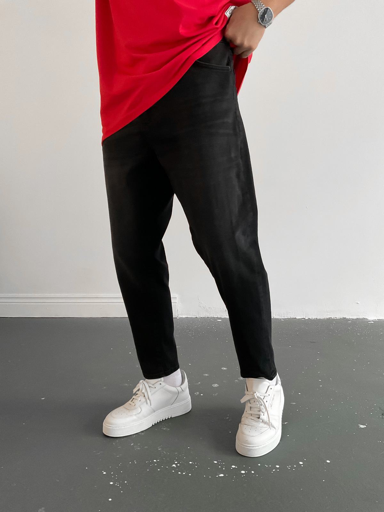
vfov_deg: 61.7
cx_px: 192
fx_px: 429
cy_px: 256
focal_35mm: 29
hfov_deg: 48.2
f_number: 1.8
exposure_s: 1/45
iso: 320
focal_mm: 3
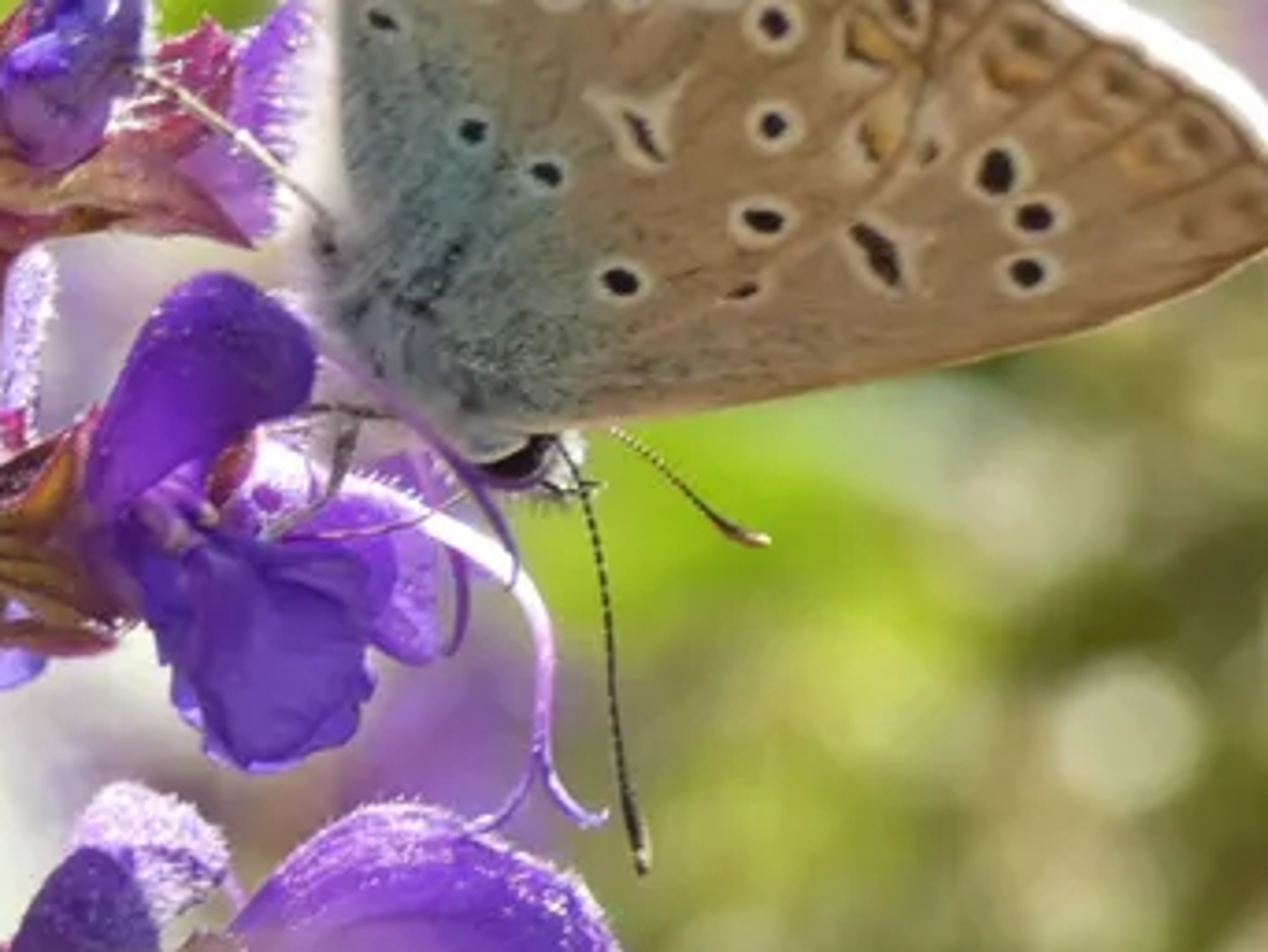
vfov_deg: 6.1
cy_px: 282
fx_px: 8907
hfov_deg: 8.1
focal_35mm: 243
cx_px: 475
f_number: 5.2
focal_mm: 23.3
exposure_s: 1/60
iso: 80
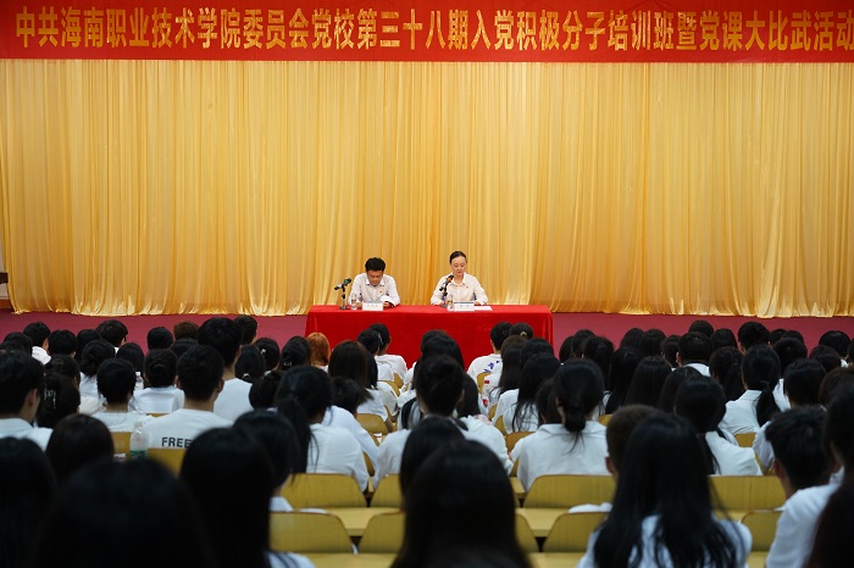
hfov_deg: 28.9
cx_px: 427
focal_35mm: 70
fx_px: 1660
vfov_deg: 19.4
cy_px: 284
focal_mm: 70
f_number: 4.5
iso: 2500
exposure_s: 1/60
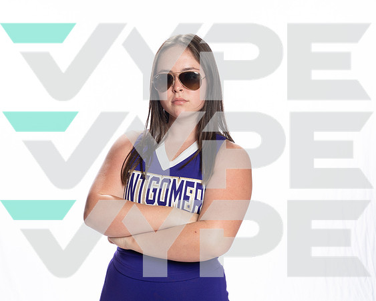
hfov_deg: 28.5
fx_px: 739
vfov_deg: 23.0
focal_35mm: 66
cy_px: 150
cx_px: 188
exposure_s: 1/250
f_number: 8
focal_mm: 59
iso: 800
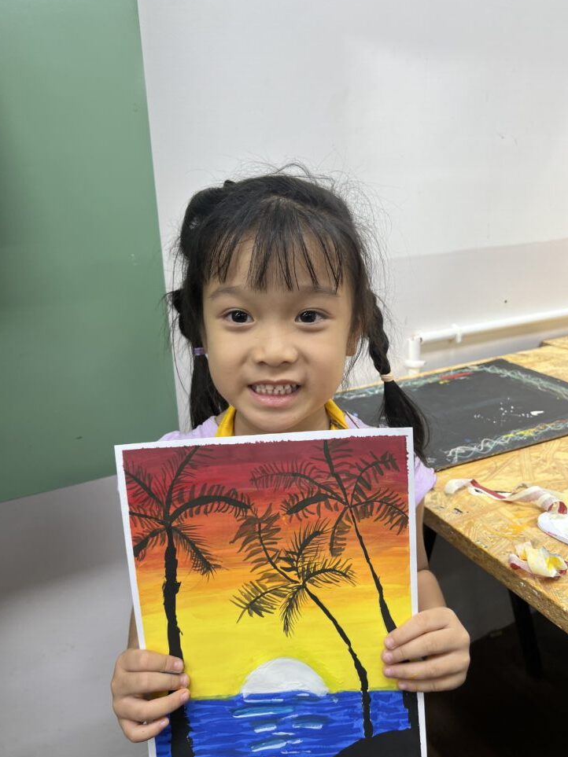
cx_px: 291
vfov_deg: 65.3
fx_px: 591
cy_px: 369
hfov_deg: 51.3
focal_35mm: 27
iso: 32
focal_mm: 5.7
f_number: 1.5
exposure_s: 1/100
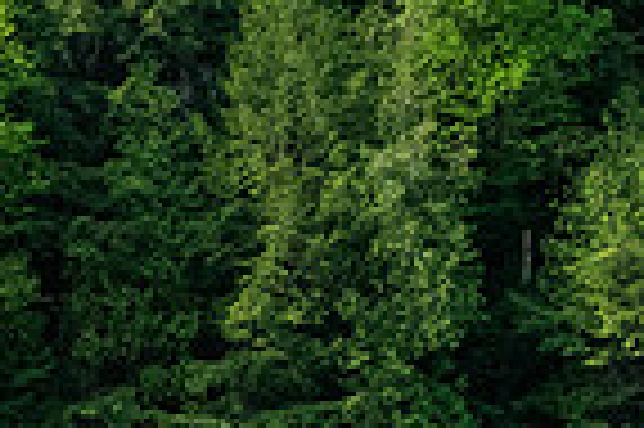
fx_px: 2180
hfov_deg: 14.8
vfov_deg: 10.8
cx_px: -504
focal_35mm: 122
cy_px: 628
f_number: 8
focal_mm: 20
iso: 2000
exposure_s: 1/3200
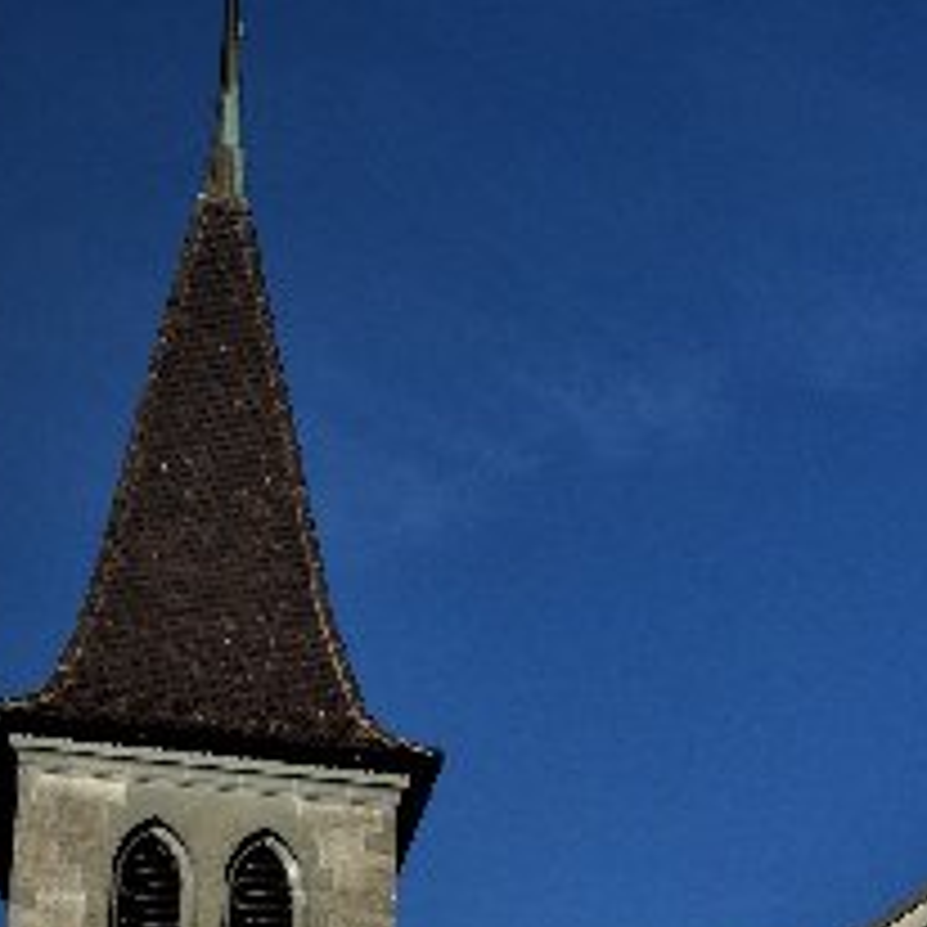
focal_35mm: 89
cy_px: 1422
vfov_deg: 17.4
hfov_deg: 18.4
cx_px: 1125
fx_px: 2696
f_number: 11
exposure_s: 1/400
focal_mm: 18
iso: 320
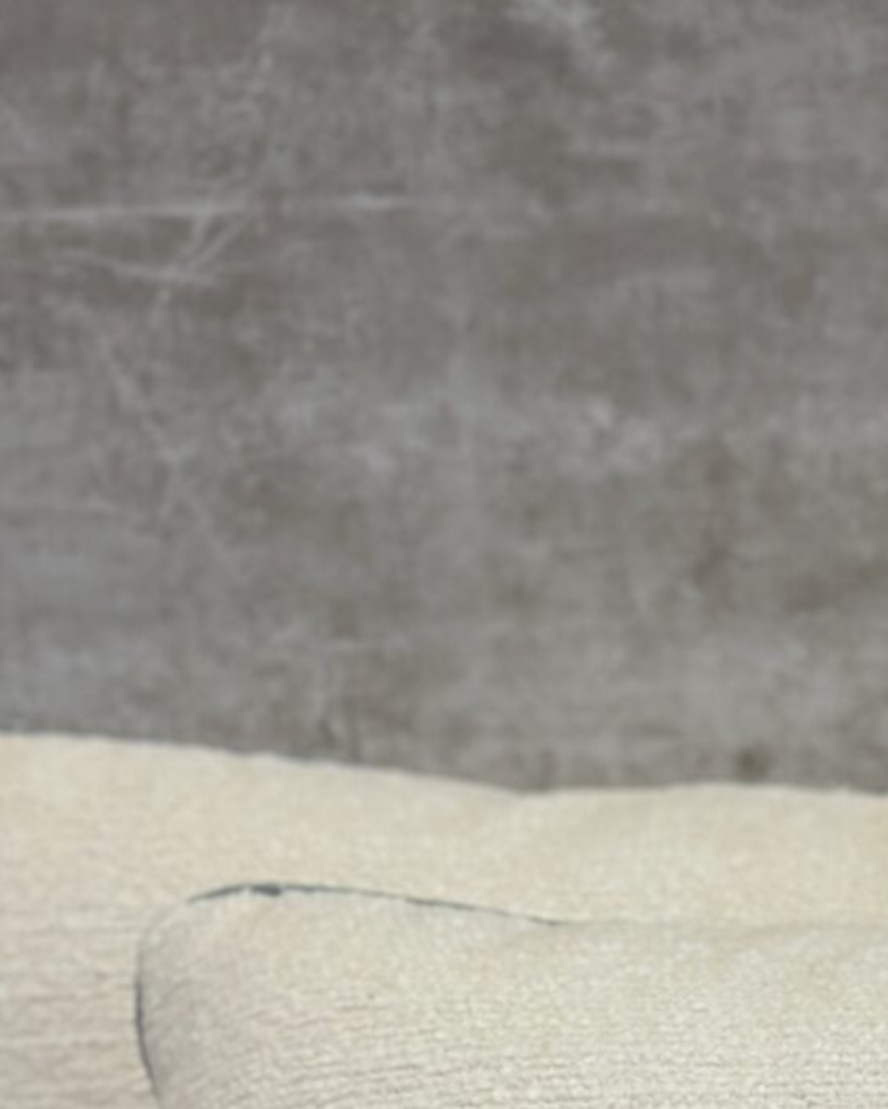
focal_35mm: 172
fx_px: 5648
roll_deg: +2.1
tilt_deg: -17.0
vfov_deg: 10.6
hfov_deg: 8.9
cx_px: 1141
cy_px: 1925
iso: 80
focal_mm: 6.86
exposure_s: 1/377
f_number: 1.78
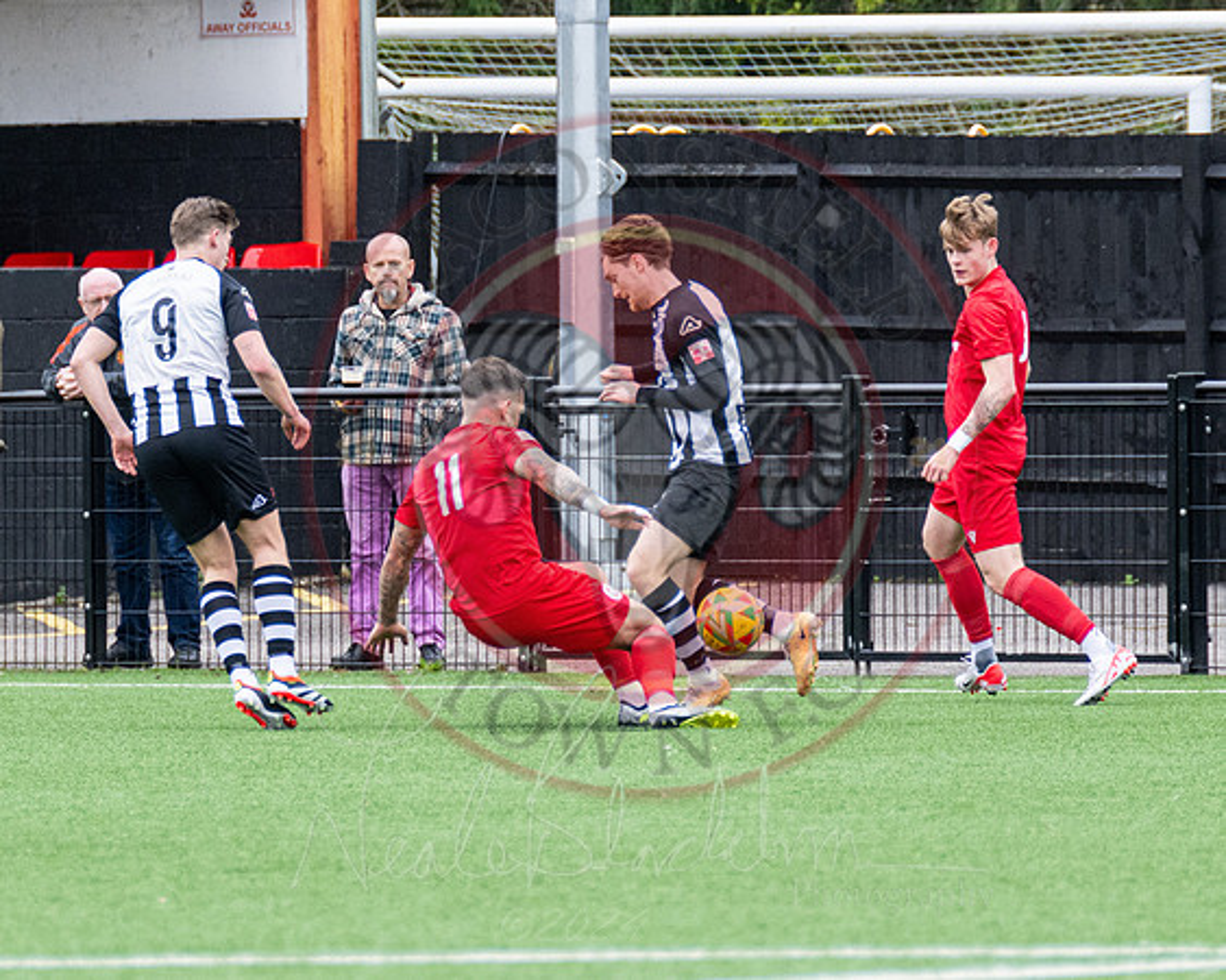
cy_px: 424
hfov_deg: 4.0
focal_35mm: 482
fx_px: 17498
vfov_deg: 3.2
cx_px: 450
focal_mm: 200
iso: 800
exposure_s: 1/1250
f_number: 4
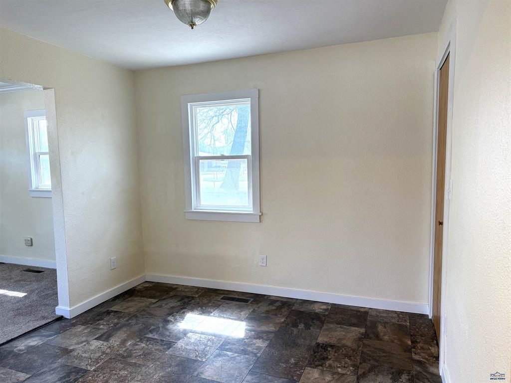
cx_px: 256
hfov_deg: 71.6
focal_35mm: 24
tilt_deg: -5.0
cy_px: 192
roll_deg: +1.0
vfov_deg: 56.8
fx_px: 354
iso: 125
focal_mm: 6.76
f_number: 1.78
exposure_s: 1/234
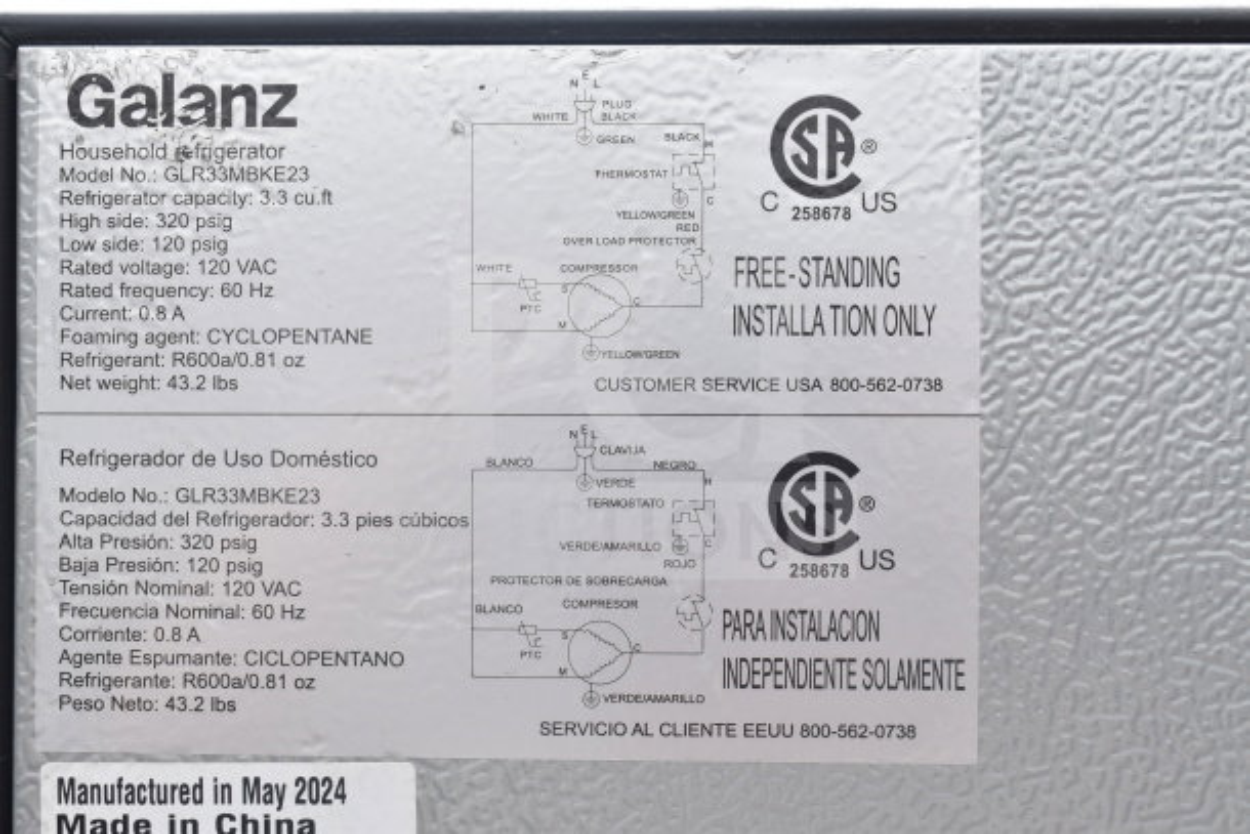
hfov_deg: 33.4
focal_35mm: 60
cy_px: 417
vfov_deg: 22.6
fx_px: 2084
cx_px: 625
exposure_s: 1/250
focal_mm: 40
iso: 200
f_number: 8
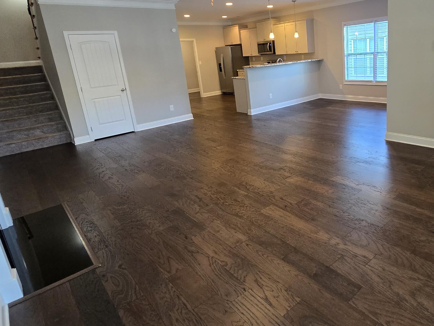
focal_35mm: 22
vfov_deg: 60.5
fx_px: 276
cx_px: 298
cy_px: 128
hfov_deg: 73.4
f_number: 2.2
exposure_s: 1/60
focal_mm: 2.2
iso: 320
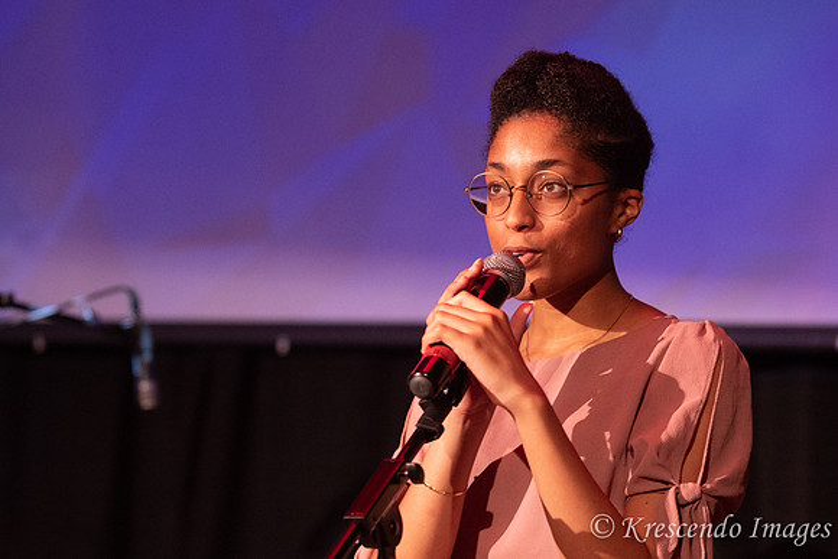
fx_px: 3410
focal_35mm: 146
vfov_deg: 9.4
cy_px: 264
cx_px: 476
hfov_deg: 14.0
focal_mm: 86
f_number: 2.8
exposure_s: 1/200
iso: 3200
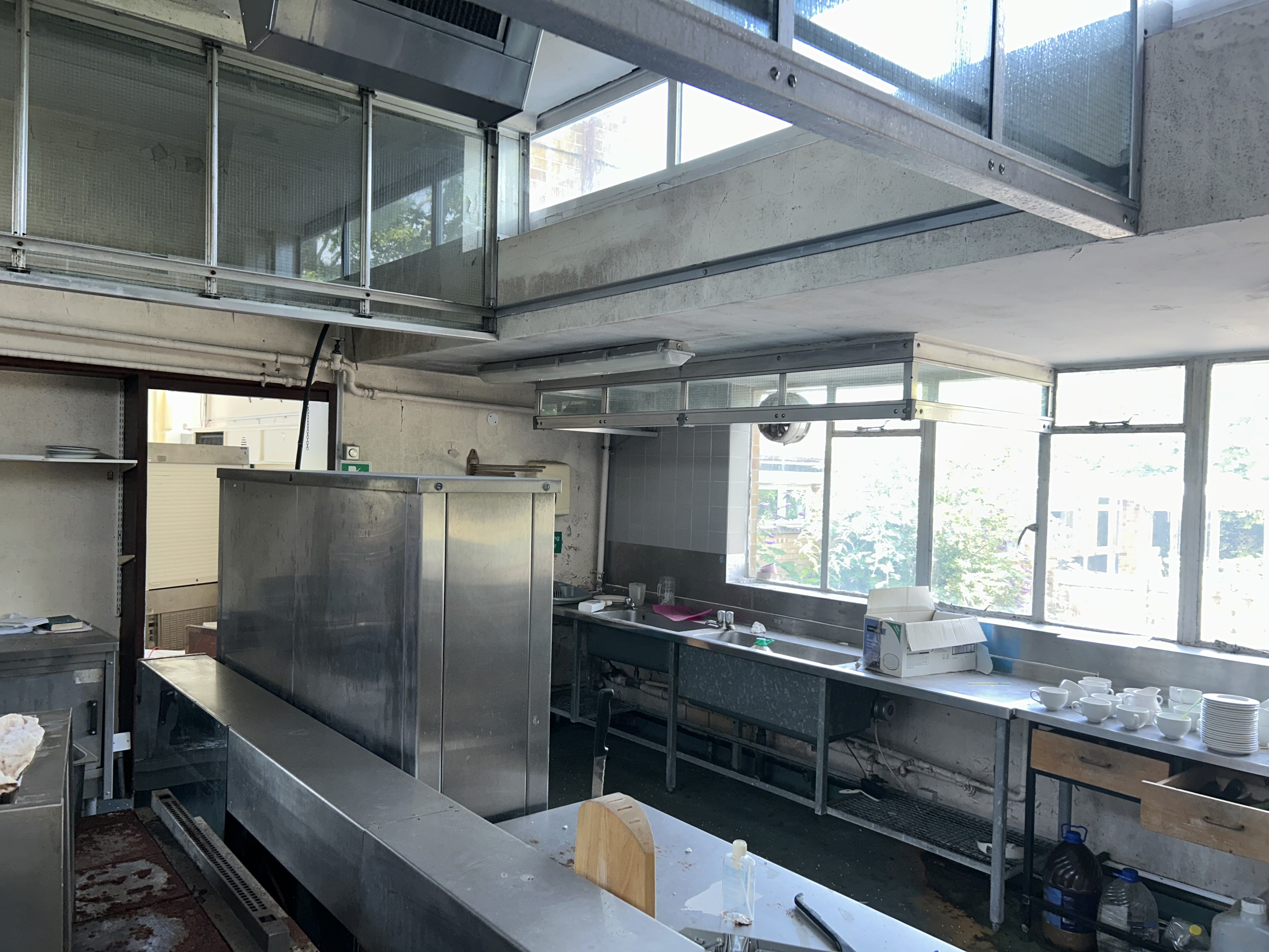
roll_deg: -1.5
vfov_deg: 53.1
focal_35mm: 26
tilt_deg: -0.5
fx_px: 953
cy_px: 476
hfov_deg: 67.3
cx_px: 634
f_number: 1.5
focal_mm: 5.7
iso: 40
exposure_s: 1/121
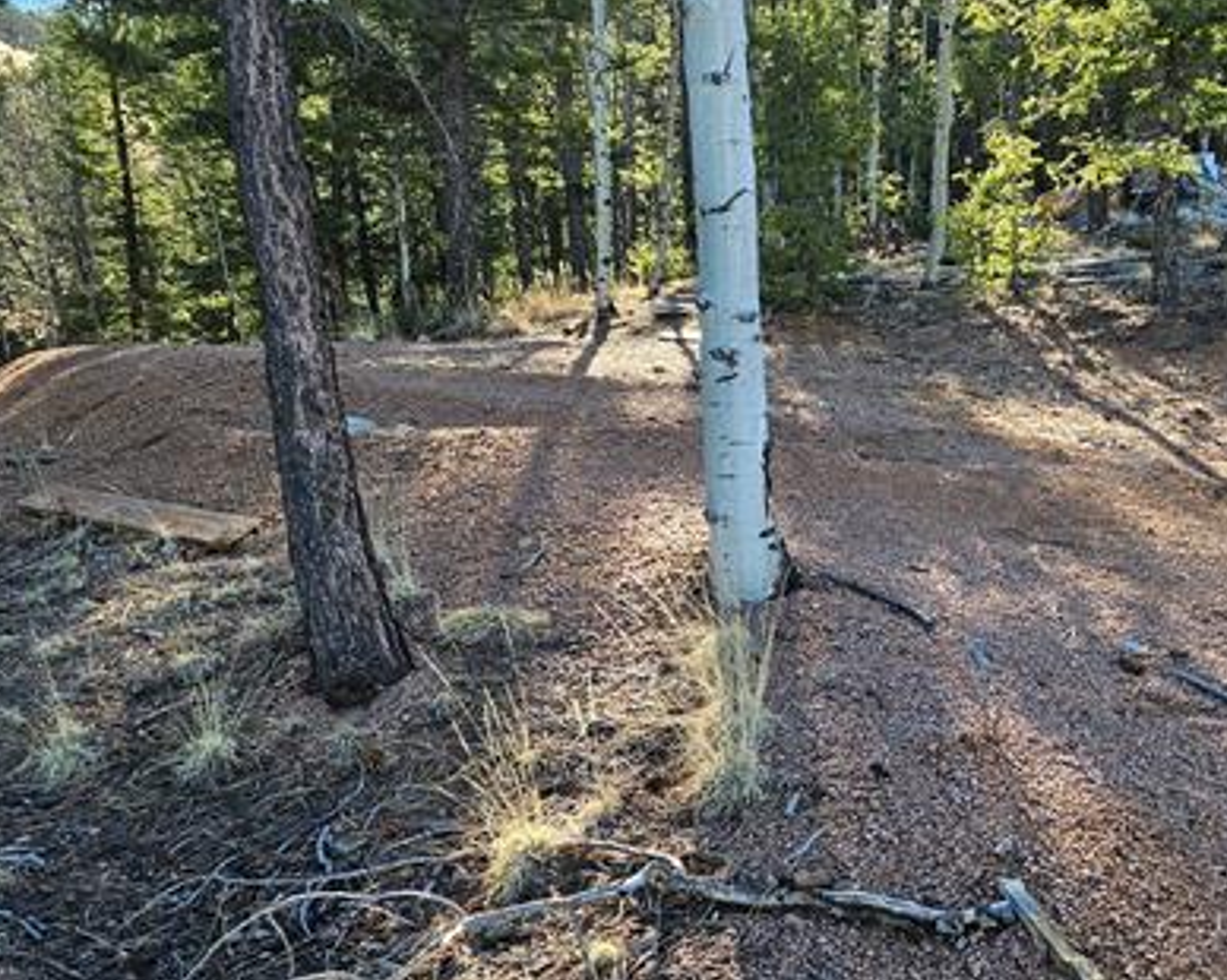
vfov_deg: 39.9
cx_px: 835
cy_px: 599
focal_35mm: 37
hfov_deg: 48.1
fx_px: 1343
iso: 25
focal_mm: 5.4
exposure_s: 1/194
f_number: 1.8
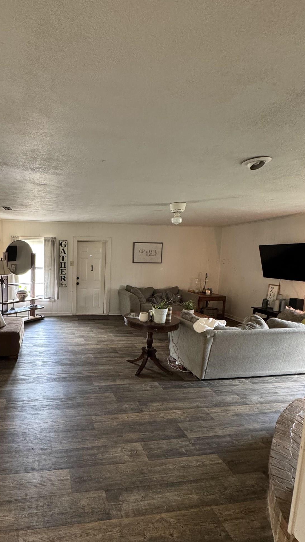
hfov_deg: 58.3
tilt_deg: -7.5
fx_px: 259
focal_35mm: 18
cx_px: 81
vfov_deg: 92.5
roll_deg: -0.4
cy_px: 290
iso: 400
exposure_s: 1/60
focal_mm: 2.22
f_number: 2.2
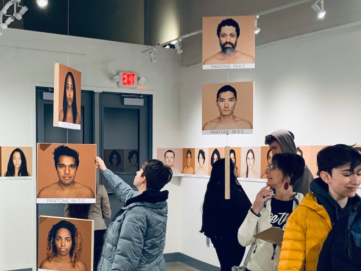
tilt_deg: -2.4
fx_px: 626
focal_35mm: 60
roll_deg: -1.1
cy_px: 193
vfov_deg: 24.2
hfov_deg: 32.0
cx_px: 129
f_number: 1.8
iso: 200
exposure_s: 1/60
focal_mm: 4.25
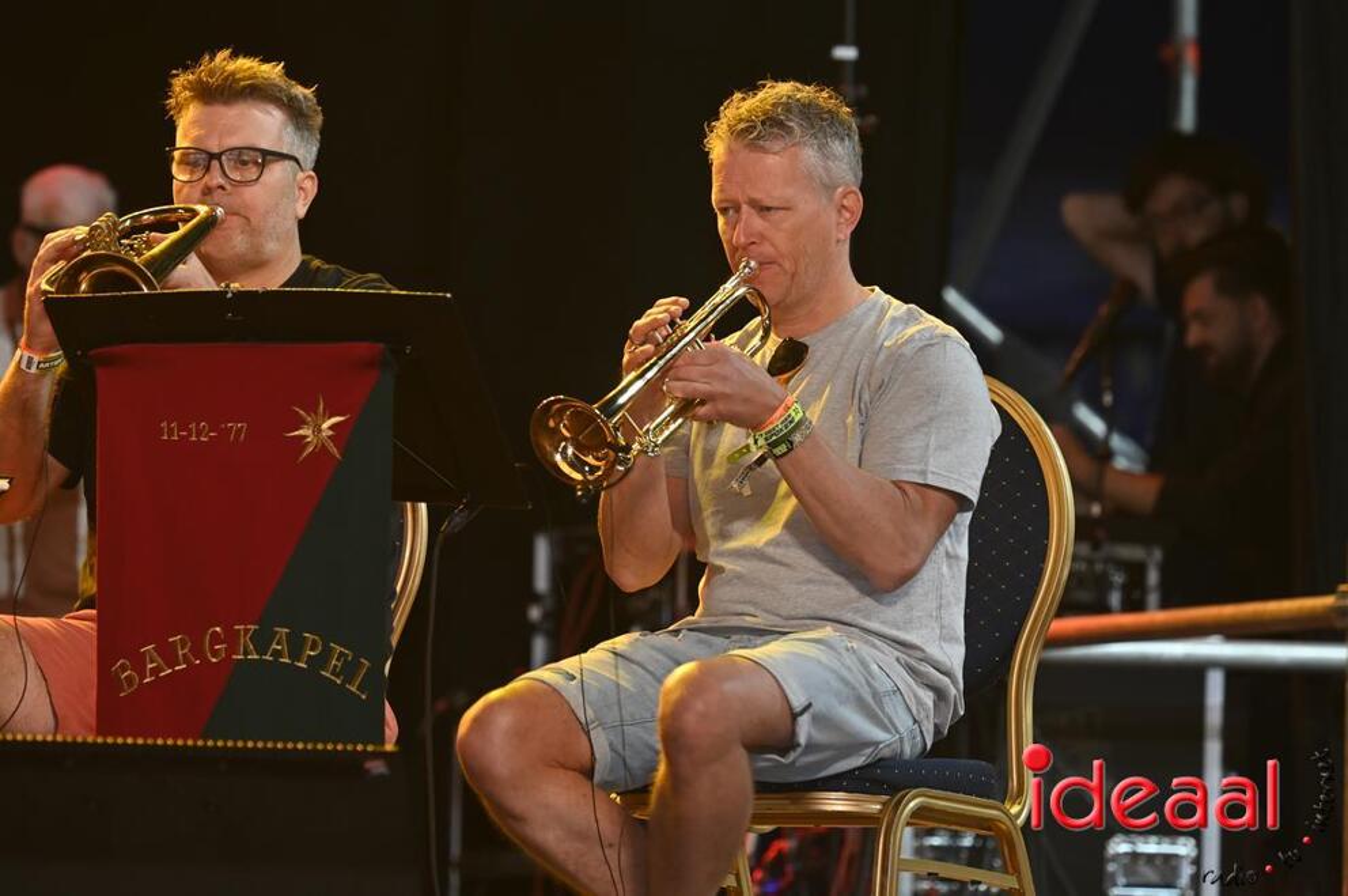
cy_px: 448
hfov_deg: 5.2
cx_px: 674
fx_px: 14960
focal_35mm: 400
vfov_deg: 3.4
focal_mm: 400
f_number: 8
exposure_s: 1/60
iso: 1600
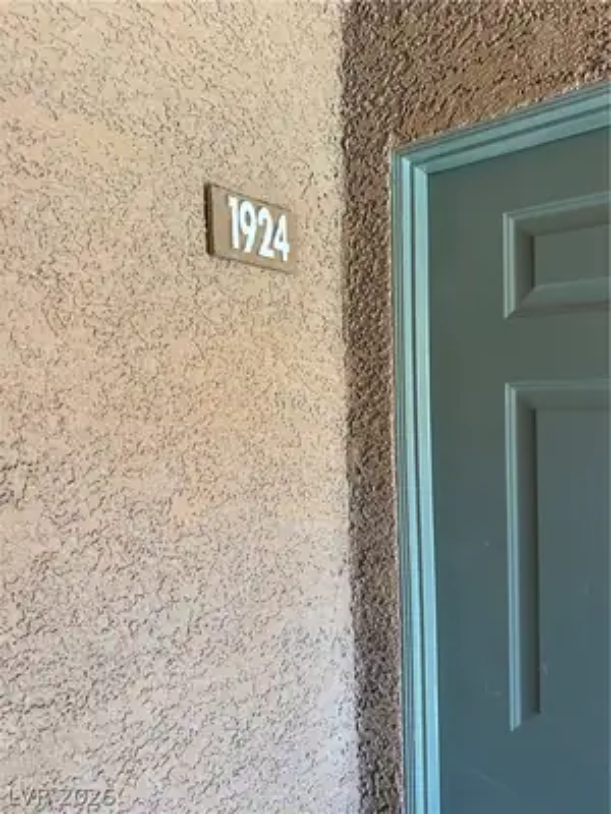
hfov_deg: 56.8
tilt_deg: -2.1
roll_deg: +1.2
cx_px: 306
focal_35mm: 24
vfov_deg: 71.6
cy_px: 407
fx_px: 565
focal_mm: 6.86
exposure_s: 1/120
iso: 125
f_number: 1.78
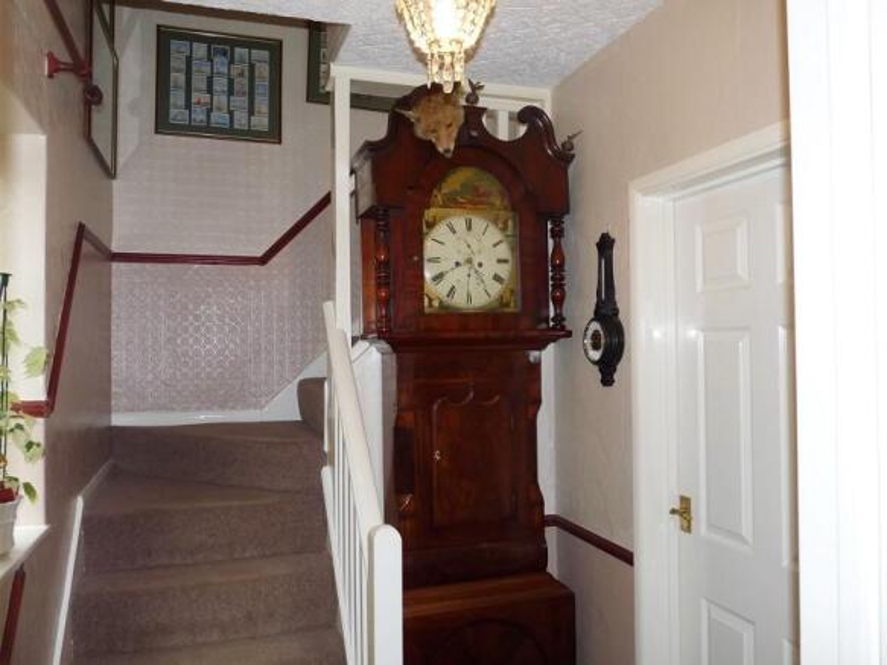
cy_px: 332
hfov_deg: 65.3
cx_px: 444
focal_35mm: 27
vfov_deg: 51.3
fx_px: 692
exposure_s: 1/40
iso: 100
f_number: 2.8
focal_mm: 4.8
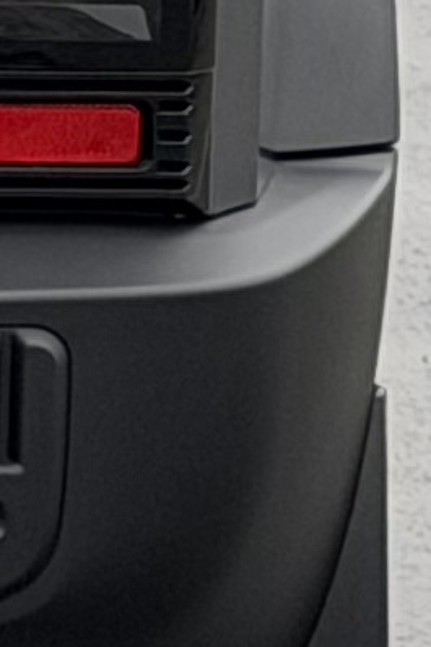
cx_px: -1665
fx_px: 9094
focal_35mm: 506
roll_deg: -1.9
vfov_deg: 4.0
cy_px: -457
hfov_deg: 2.6
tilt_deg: -5.0
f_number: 1.78
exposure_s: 1/251
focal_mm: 6.76
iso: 64
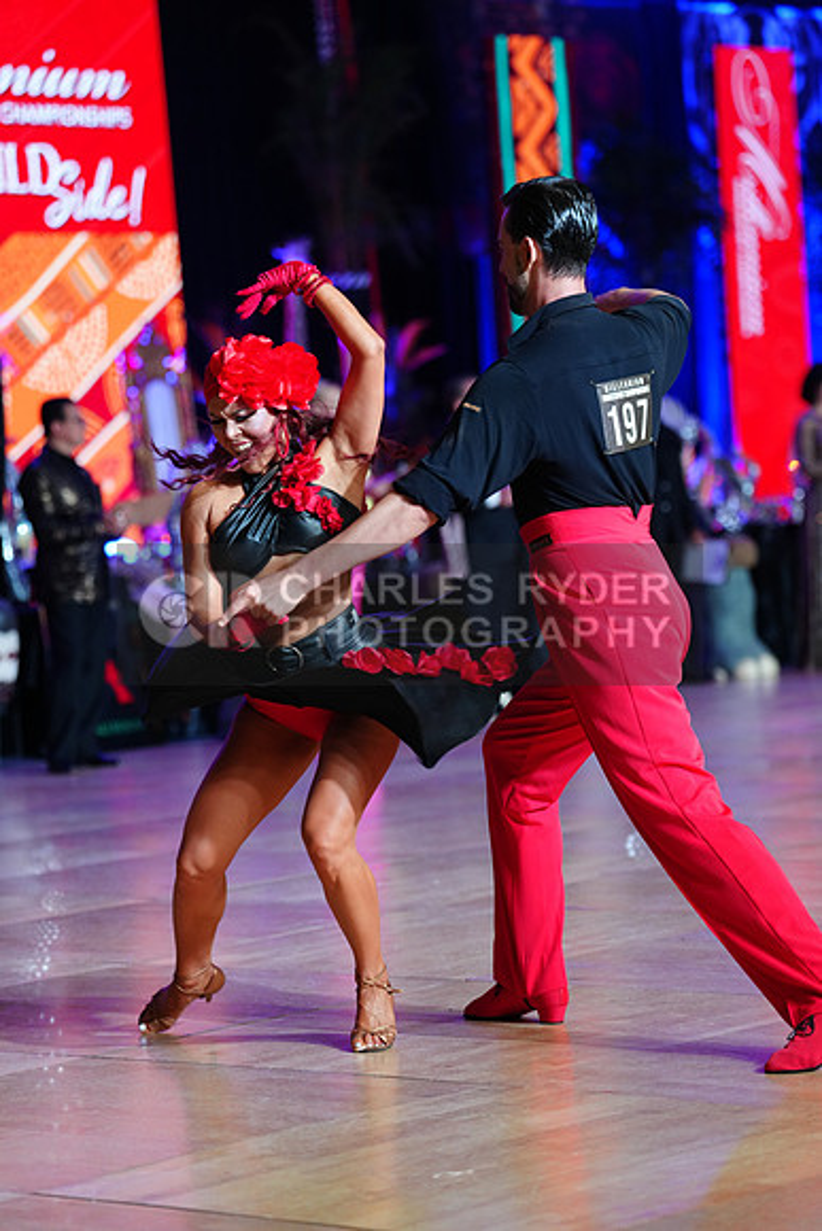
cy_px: 616
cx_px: 411
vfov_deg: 18.3
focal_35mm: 112
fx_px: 3833
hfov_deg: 12.2
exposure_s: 1/320
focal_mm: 112
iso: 2000
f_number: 2.8
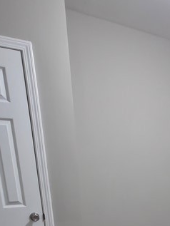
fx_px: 275
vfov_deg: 37.8
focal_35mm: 42
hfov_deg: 30.8
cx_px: 185
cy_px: 245
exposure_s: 1/17.2
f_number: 1.9
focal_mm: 2.2
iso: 125
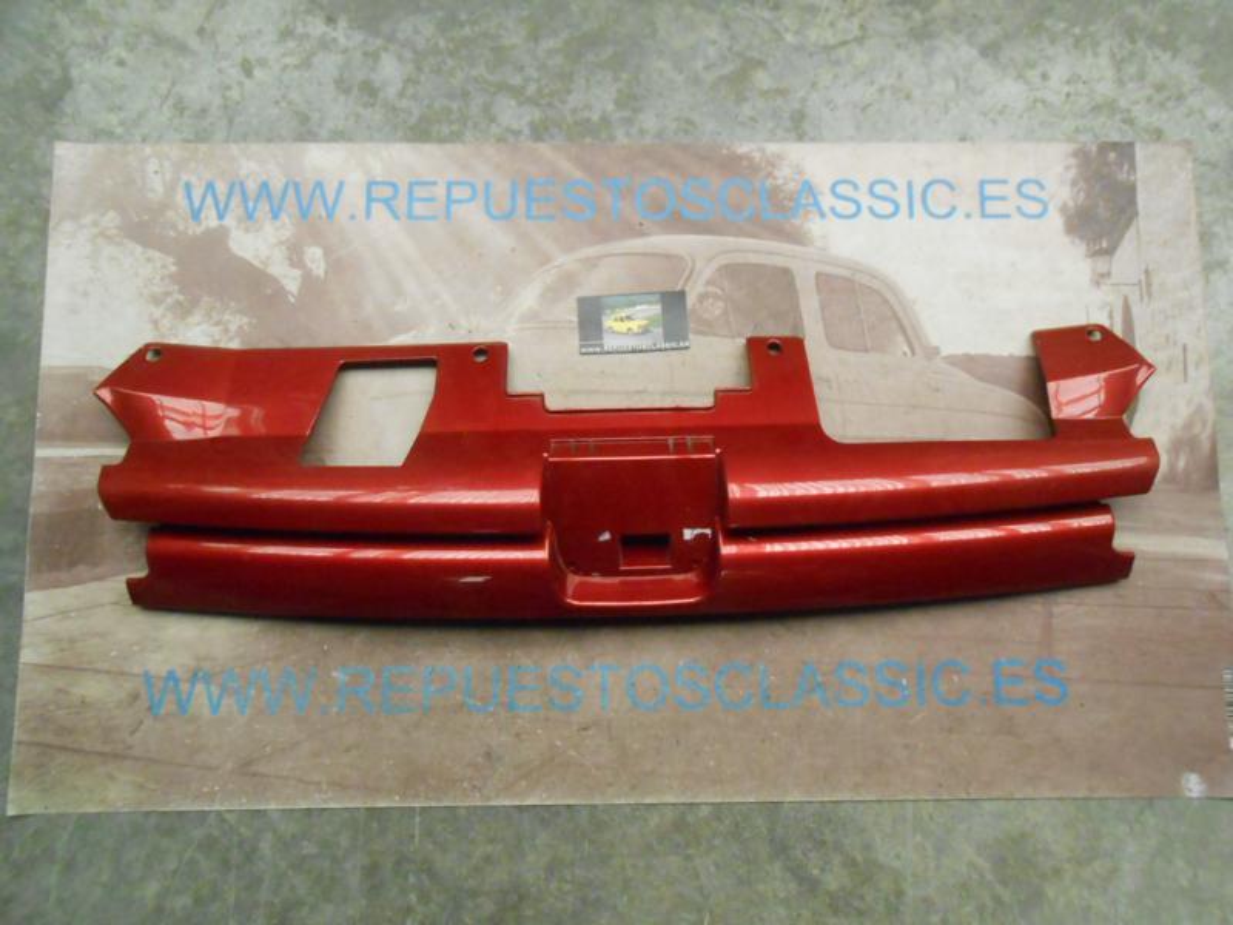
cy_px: 462
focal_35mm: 26
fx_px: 926
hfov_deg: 67.3
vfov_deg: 53.1
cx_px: 616
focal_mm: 4.6
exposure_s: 1/125
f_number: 3.5
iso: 640
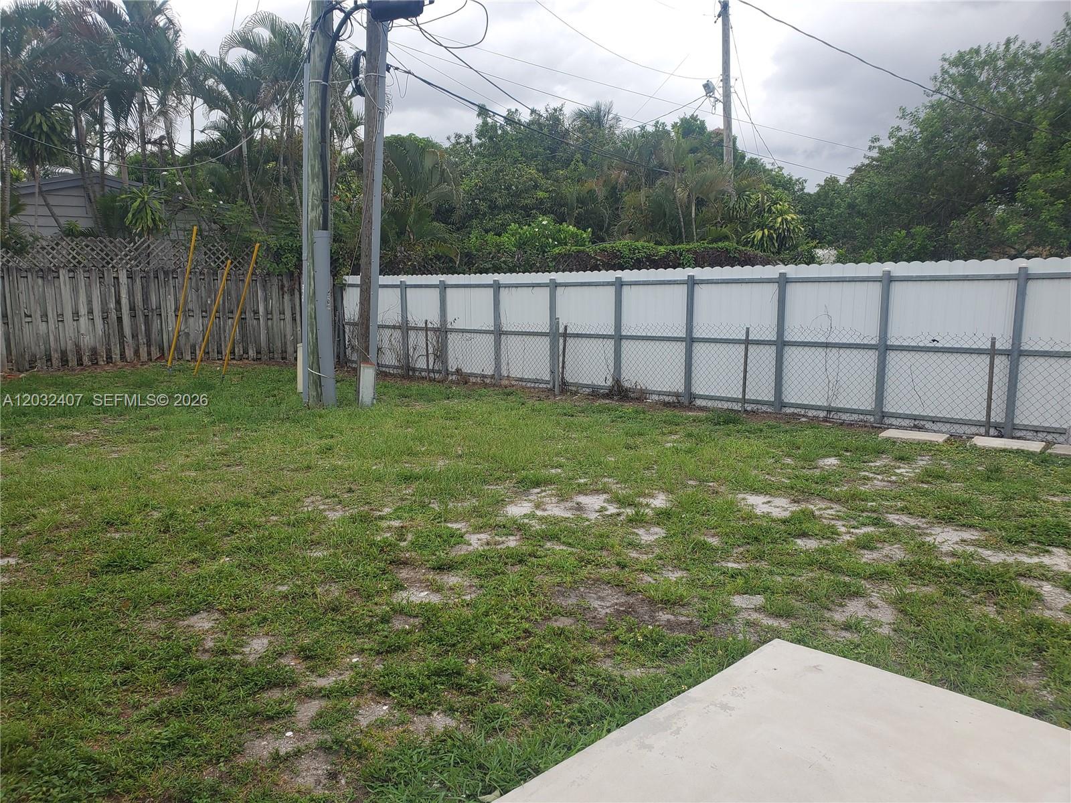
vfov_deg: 53.1
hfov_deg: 67.3
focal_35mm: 26
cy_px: 402
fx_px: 804
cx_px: 536
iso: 50
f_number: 2.4
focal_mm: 4.3
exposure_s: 1/428
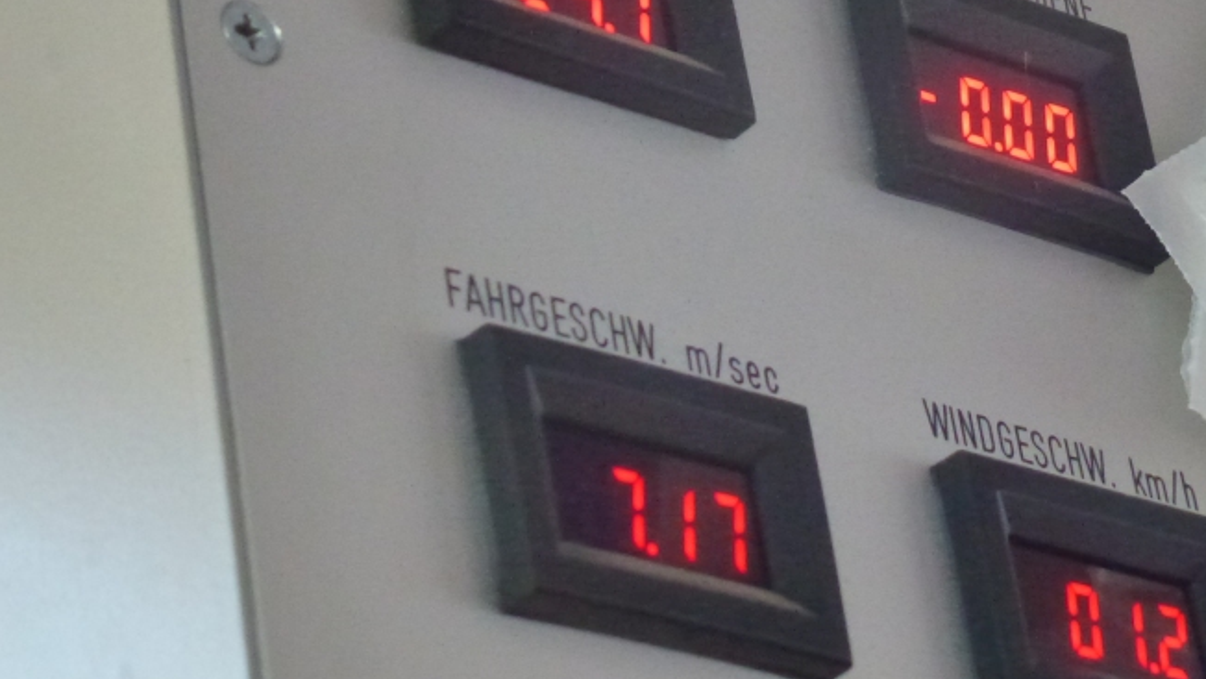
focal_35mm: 178
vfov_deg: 6.8
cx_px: 884
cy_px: 204
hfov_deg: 12.1
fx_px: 5693
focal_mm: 18.7
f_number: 5
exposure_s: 1/60
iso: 800
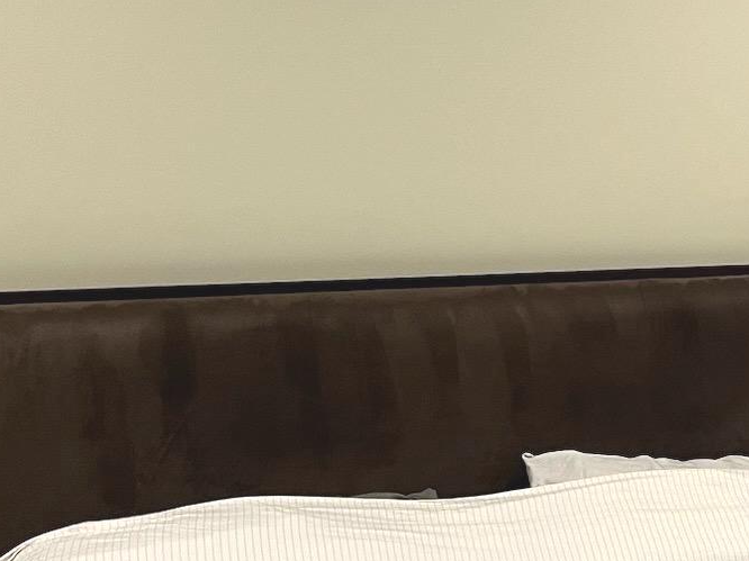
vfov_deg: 18.4
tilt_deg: -7.3
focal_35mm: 80
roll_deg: -0.1
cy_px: 350
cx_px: 996
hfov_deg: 21.8
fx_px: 1730
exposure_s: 1/60
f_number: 1.6
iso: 100
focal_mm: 5.1
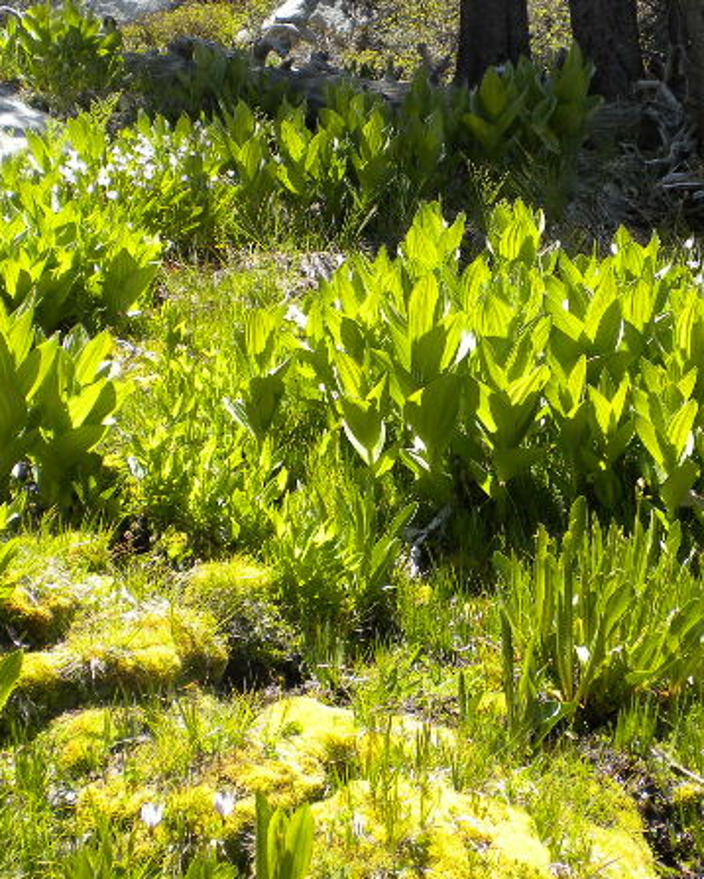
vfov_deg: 30.0
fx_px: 1640
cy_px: 418
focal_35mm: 63
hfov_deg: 24.1
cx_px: 464
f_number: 3.5
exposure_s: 1/267
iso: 64
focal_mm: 6.6
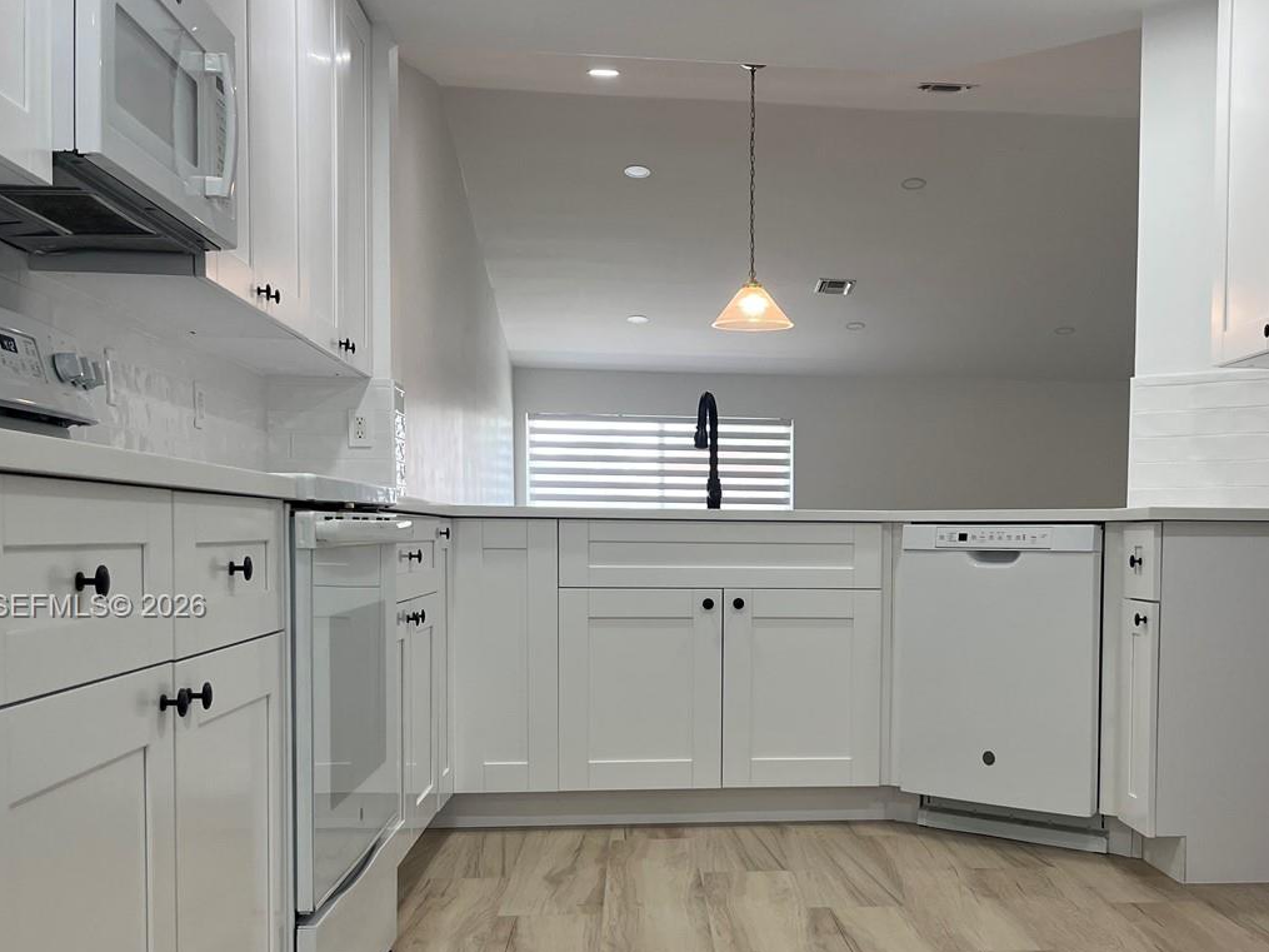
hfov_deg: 45.3
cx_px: 816
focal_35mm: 41
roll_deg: -0.1
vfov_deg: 34.9
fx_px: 1503
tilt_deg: -2.7
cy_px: 608
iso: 80
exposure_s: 1/120
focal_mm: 5.1
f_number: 1.6
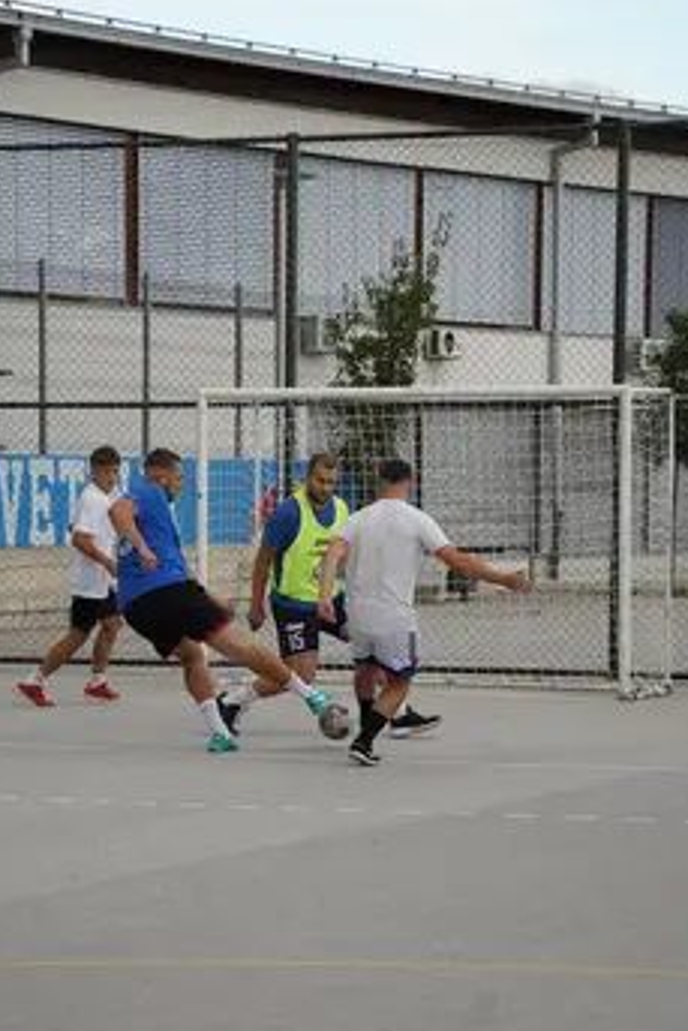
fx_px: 3923
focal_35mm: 137
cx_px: 276
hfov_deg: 10.0
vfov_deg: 15.0
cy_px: 547
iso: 1000
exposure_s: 1/1000
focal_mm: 98
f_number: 4.5
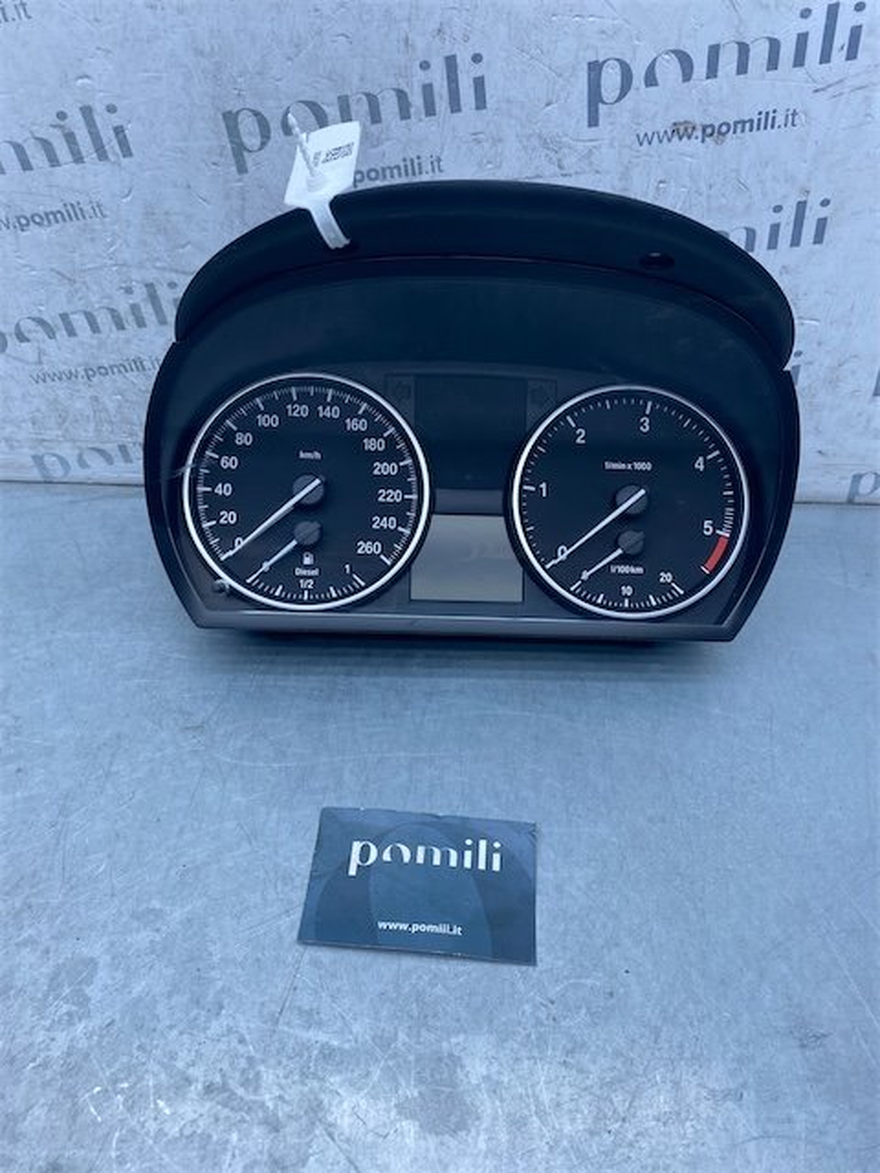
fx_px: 881
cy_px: 586
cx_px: 440
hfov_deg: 53.1
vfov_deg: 67.3
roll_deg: -5.1
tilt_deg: -44.0
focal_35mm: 26
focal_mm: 4.25
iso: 32
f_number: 1.8
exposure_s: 1/600
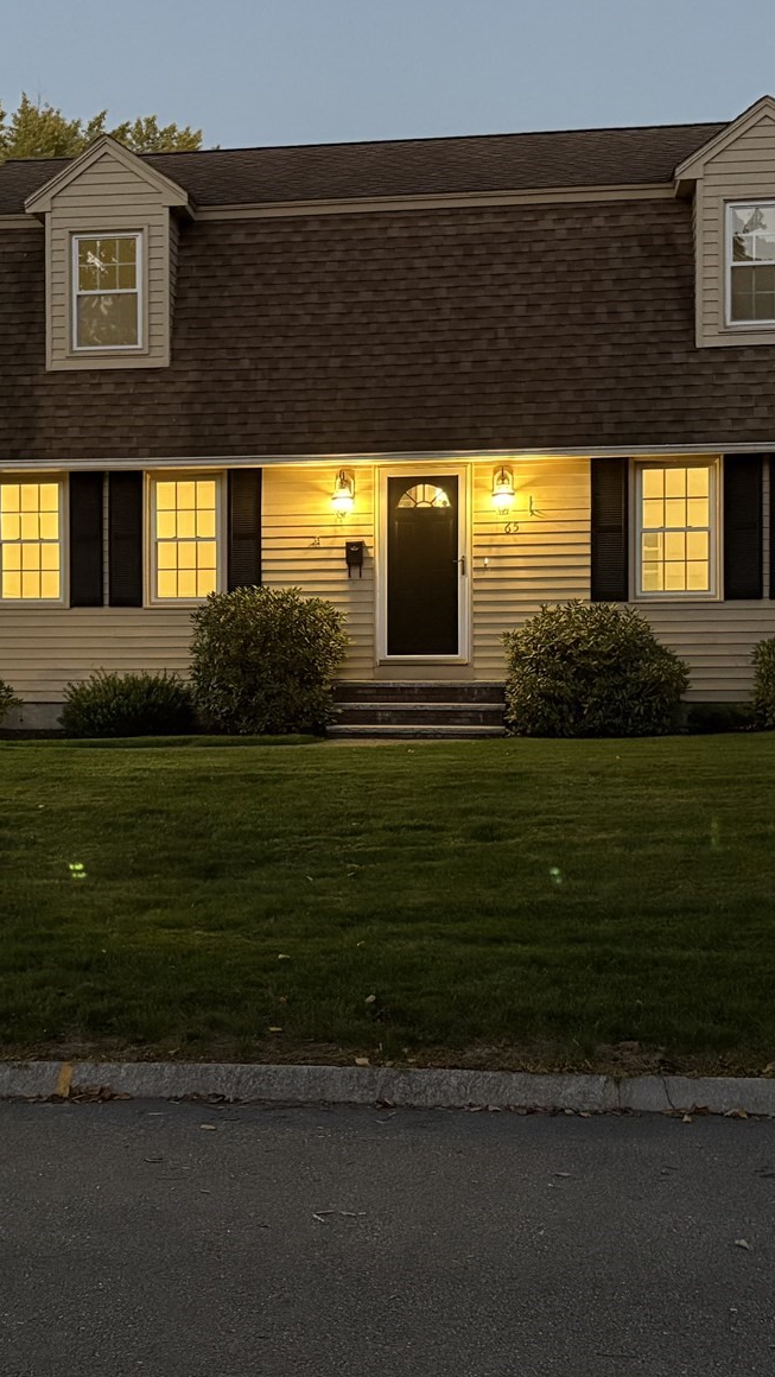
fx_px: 1826
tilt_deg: +0.0
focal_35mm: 50
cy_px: 680
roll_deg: +0.6
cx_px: 205
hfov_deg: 23.7
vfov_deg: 41.3
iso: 800
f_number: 1.6
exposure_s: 1/30
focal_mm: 5.96
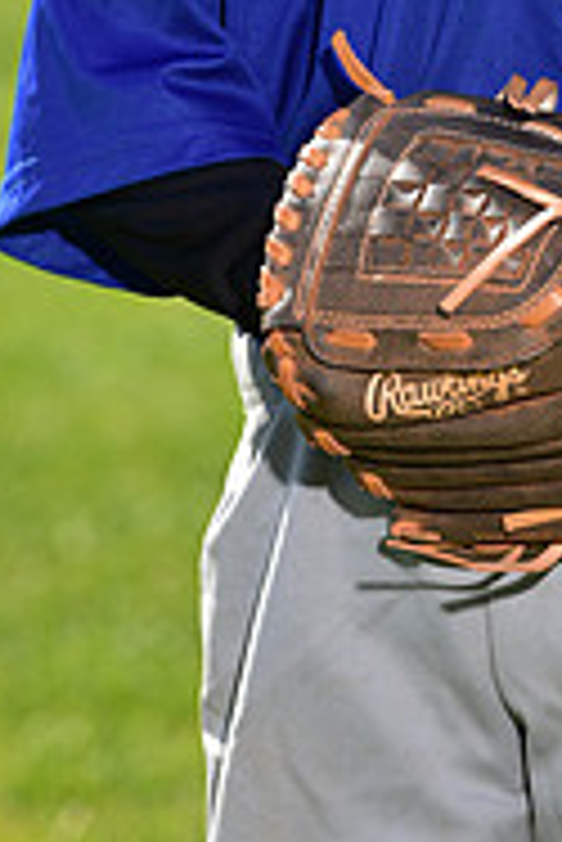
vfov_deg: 5.1
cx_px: 555
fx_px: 9419
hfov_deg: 3.4
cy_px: -329
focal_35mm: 403
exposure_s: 1/250
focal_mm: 130
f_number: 5.6
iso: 80
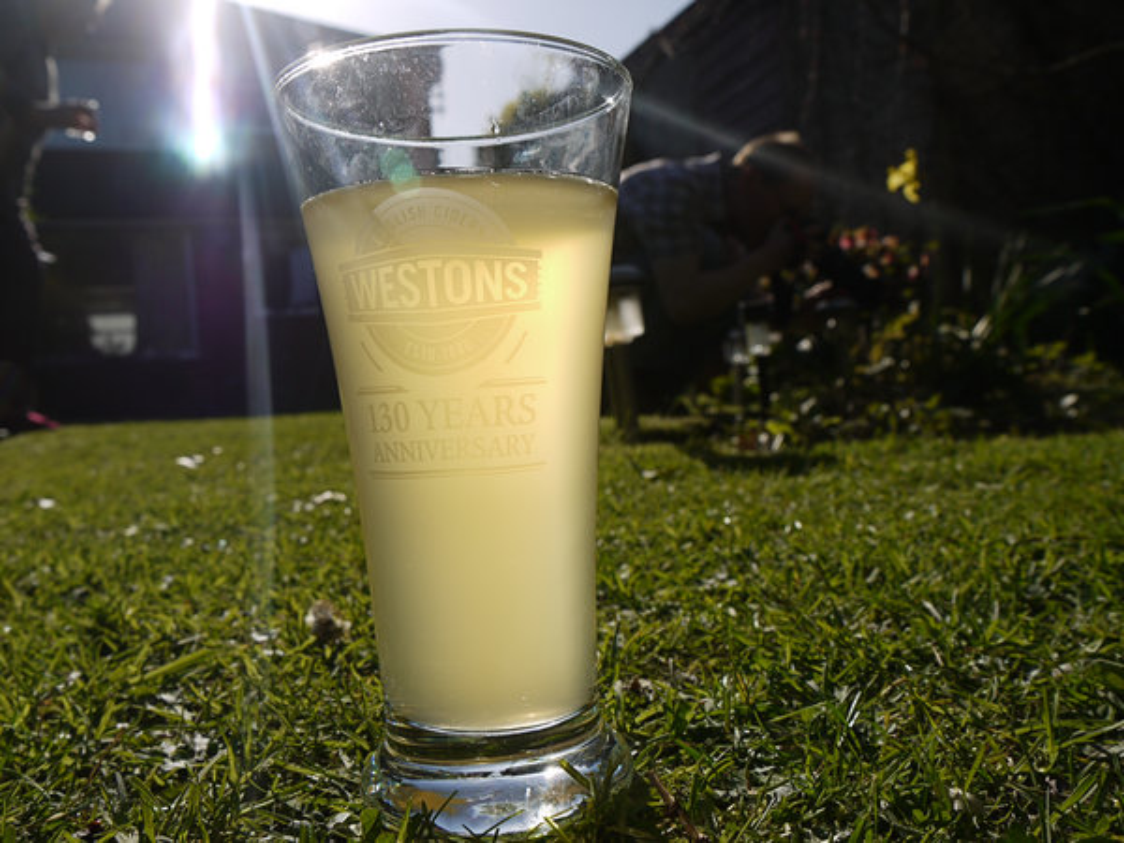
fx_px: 1039
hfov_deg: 56.8
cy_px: 422
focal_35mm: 32
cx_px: 562
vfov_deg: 44.2
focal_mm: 16
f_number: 8
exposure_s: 1/640
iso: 100
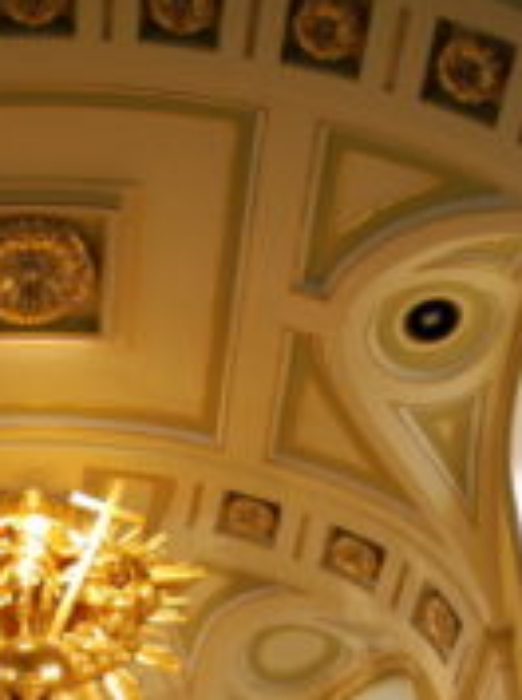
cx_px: -14
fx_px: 1816
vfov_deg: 20.2
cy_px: 878
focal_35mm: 90
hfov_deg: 16.0
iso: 800
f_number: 3.8
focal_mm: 22
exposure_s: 1/50
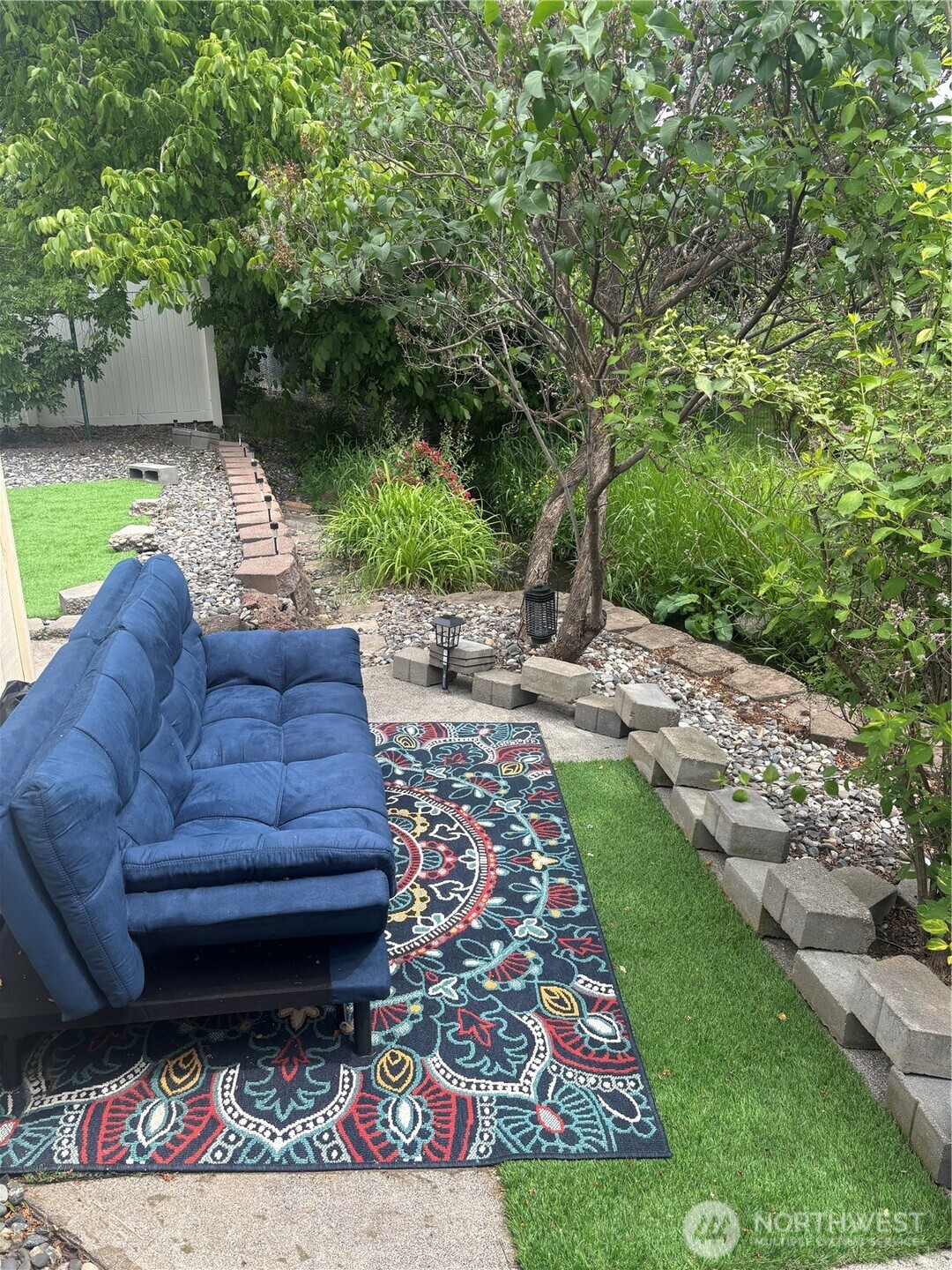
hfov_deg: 53.1
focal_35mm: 26
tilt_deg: -19.7
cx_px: 476
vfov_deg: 67.3
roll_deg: +0.9
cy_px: 635
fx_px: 953
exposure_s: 1/781
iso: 50
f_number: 1.6
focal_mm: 5.96
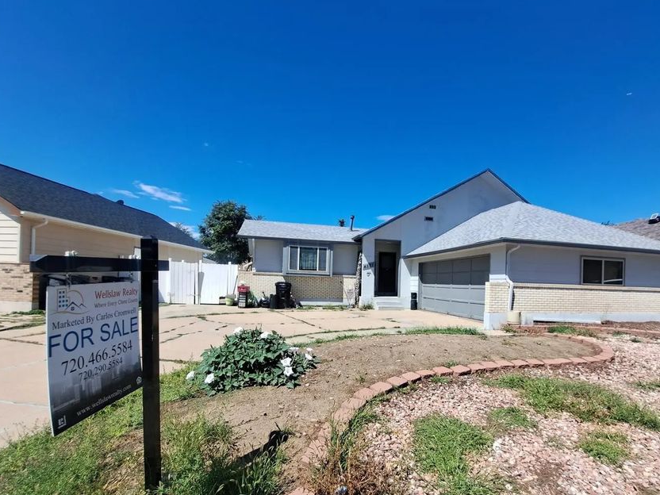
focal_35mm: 16
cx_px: 347
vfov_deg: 77.7
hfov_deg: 94.4
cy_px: 279
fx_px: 305
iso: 50
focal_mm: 1.74
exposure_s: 1/934
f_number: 2.2
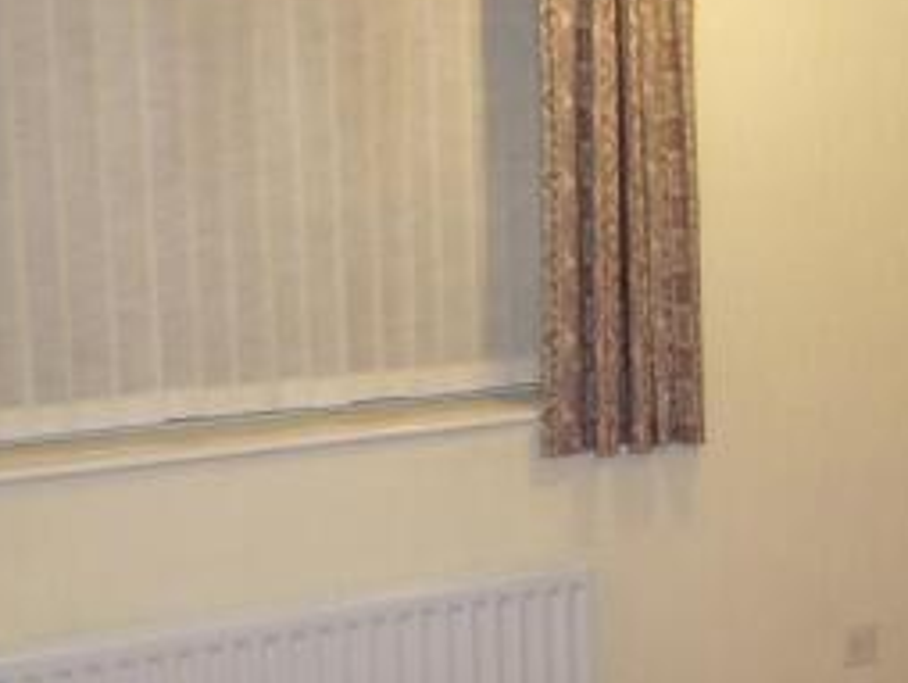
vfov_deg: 26.6
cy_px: 324
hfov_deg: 34.3
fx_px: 1444
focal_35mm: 55
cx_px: 656
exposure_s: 1/8
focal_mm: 4.3
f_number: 3.3
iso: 100
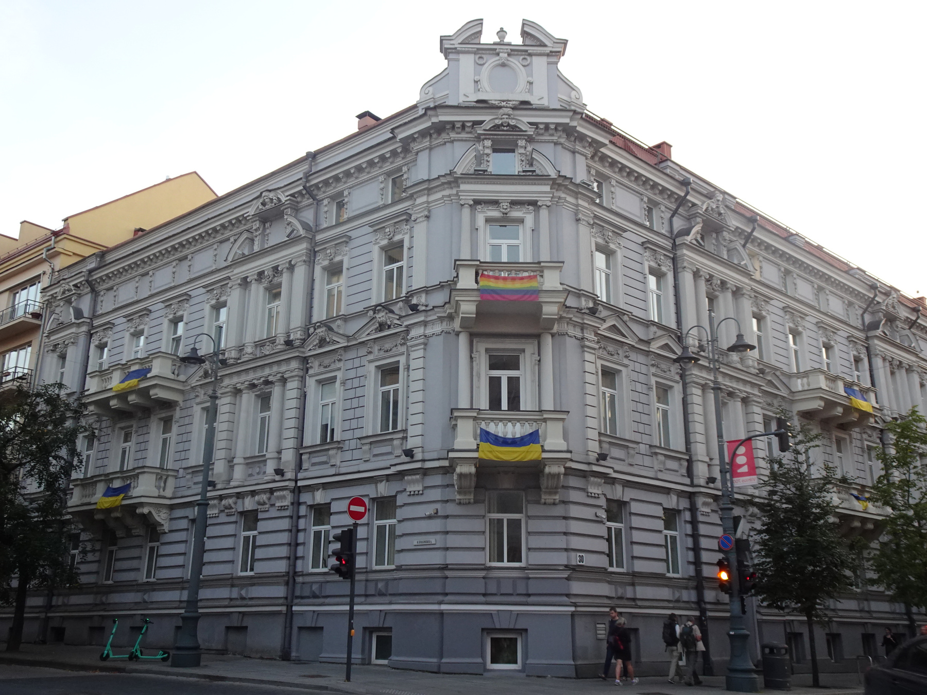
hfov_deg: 60.0
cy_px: 348
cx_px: 464
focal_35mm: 30
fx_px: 803
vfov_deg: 46.8
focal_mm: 5.11
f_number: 4
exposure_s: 1/30
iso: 200
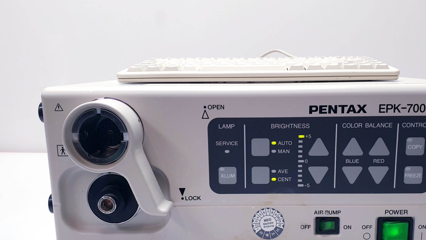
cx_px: 263
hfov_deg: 53.5
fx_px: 418
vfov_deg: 31.7
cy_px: 159
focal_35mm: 37
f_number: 2.4
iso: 64
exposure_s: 1/50
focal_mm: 4.3
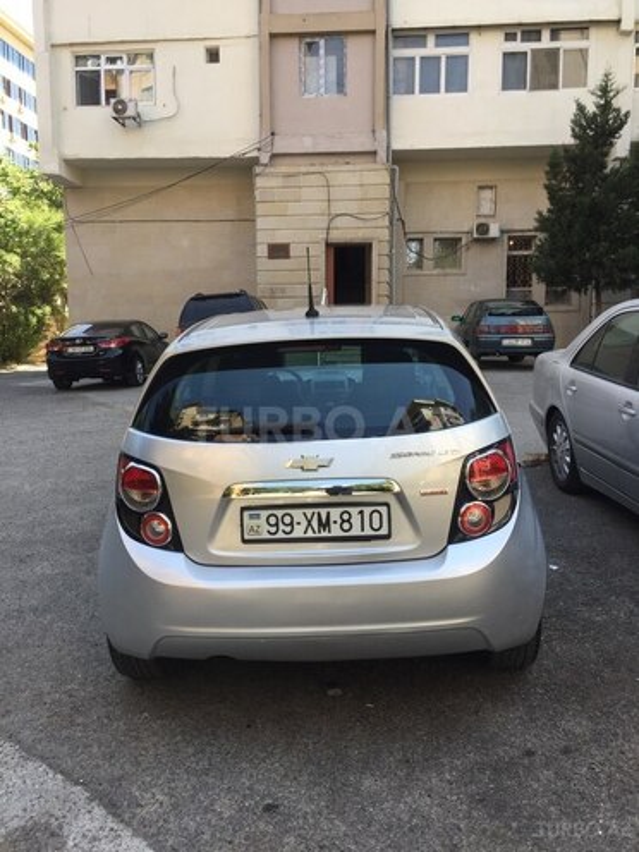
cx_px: 320
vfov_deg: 61.7
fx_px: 714
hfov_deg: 48.2
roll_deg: +0.7
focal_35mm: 29
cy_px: 426
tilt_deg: -7.9
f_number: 2.2
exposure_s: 1/391
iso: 32
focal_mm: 4.15
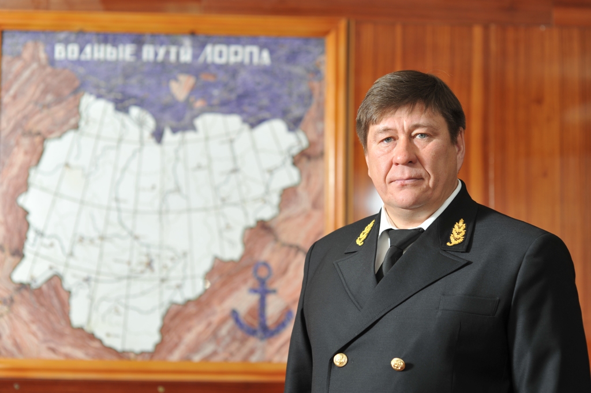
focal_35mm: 85
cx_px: 296
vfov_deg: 16.0
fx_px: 1394
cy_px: 196
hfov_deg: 23.9
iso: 200
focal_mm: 85
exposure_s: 1/125
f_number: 3.5
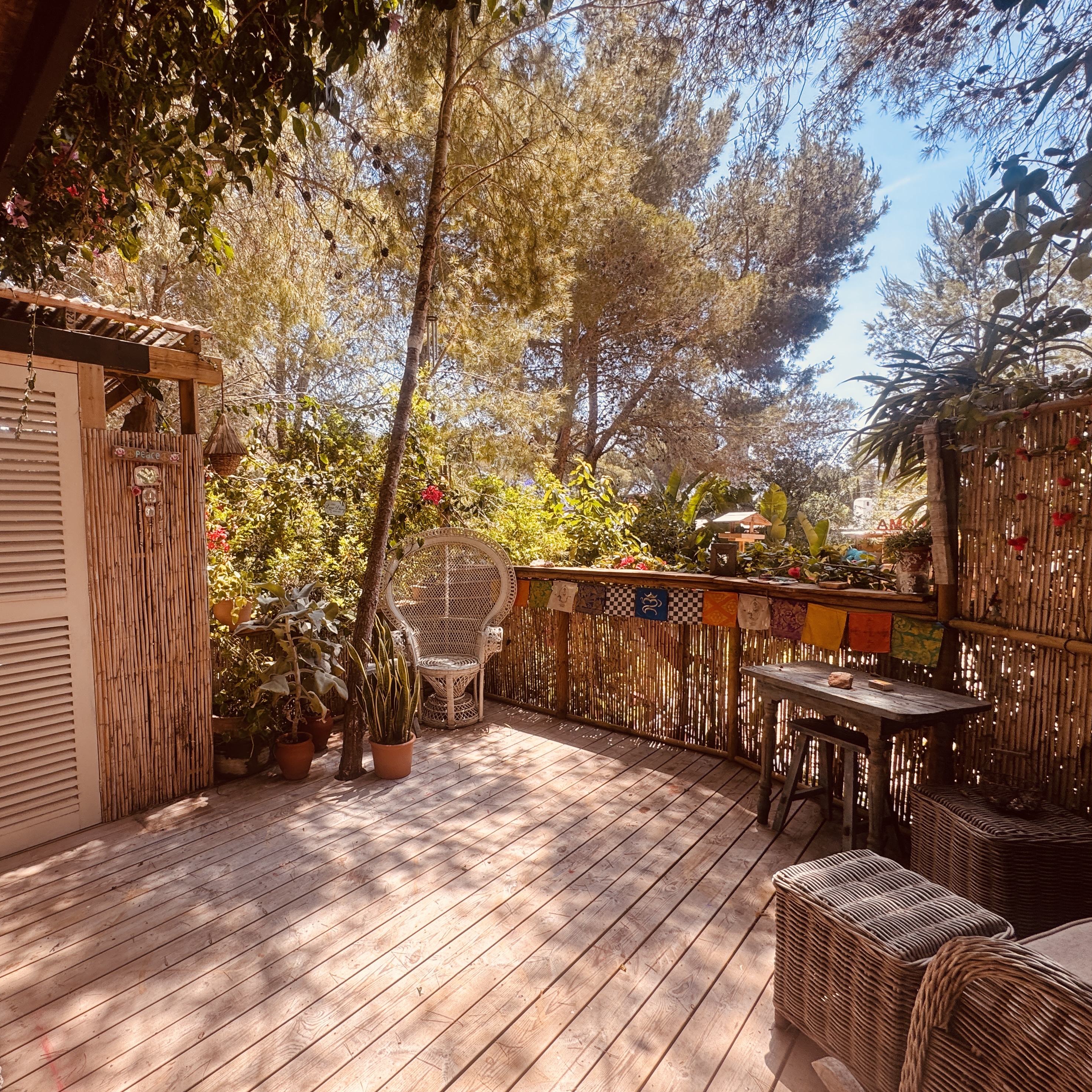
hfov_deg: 82.8
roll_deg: +1.4
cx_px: 428
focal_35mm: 17
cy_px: 556
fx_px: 607
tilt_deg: -3.4
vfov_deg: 84.0
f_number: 2.2
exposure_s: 1/238
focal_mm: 2.22
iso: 40
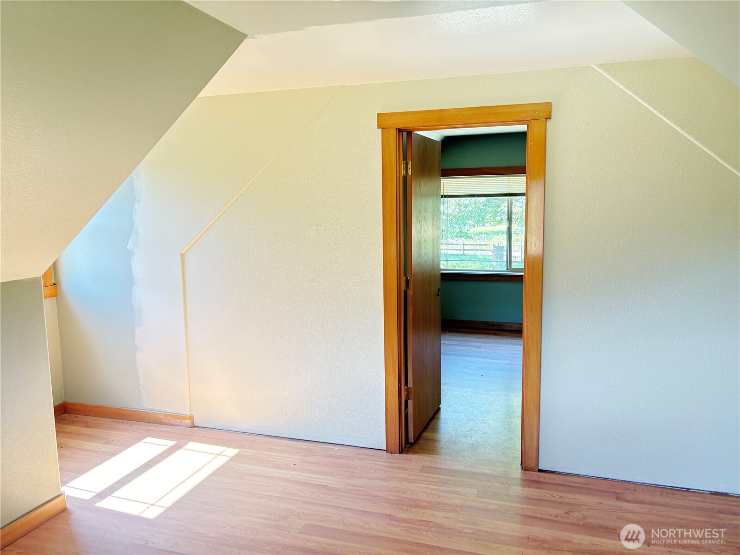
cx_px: 370
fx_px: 556
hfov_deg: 67.3
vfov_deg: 53.1
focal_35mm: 26
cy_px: 278
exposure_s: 1/62
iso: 125
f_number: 1.6
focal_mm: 5.96
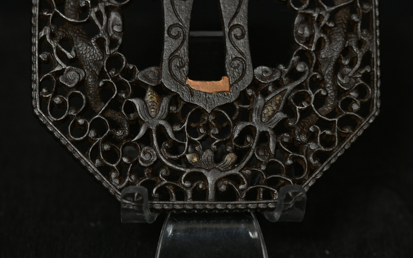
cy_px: 132
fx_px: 1215
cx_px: 205
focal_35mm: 108
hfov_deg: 19.3
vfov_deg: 12.1
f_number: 9
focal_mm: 105
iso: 3600
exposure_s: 1/125
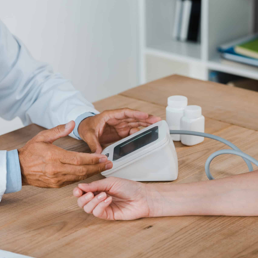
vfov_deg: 14.3
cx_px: 175
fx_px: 1029
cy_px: 129
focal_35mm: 122
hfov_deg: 14.3
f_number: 5
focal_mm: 95
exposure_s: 1/160
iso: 125
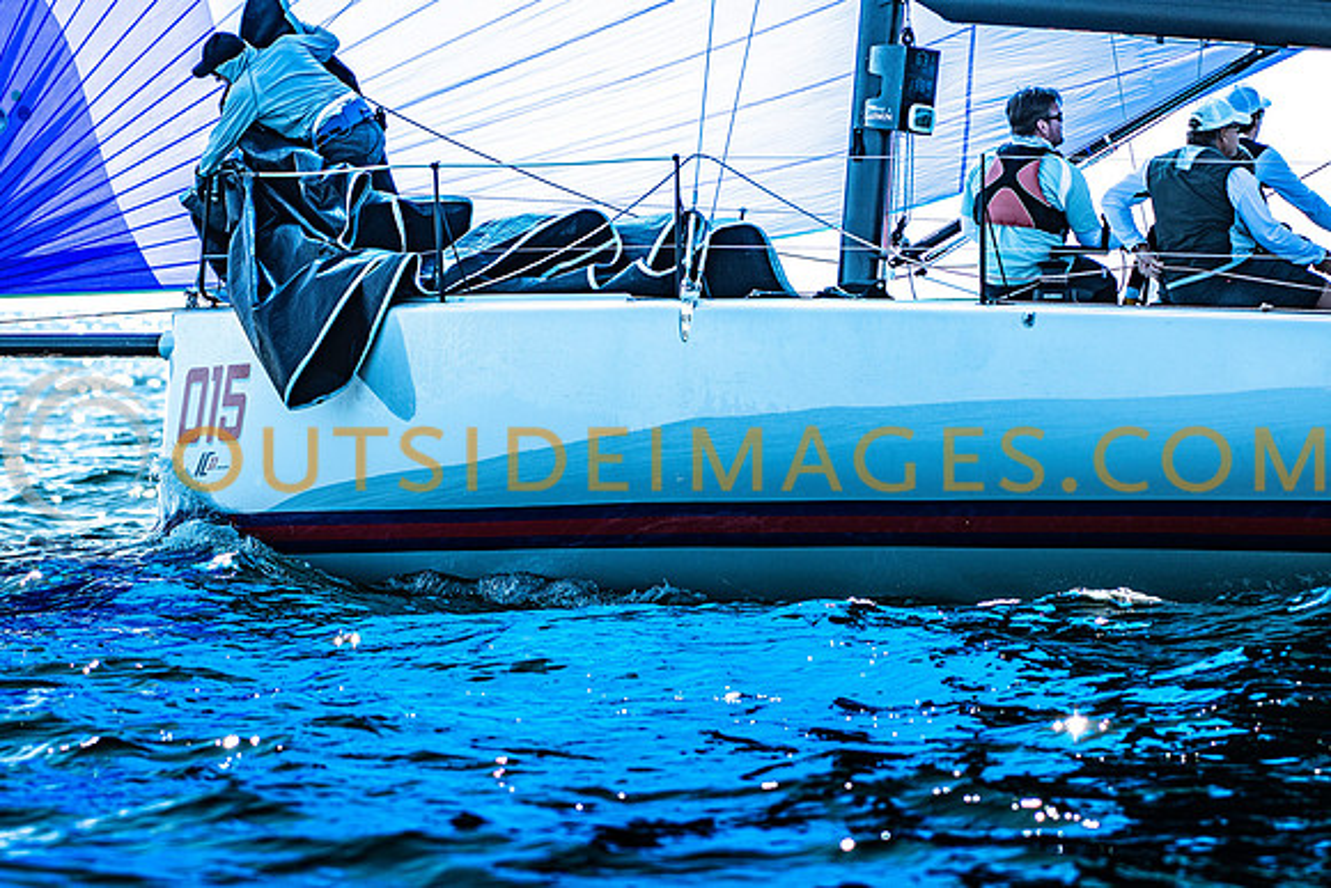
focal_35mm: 300
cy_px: 444
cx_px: 666
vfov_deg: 4.6
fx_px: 11094
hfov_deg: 6.9
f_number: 5
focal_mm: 200
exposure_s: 1/2000
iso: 320
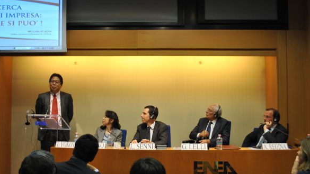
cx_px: 152
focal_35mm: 42
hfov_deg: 48.4
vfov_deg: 28.3
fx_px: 345
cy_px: 95
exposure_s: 1/30
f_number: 4.2
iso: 220
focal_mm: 26
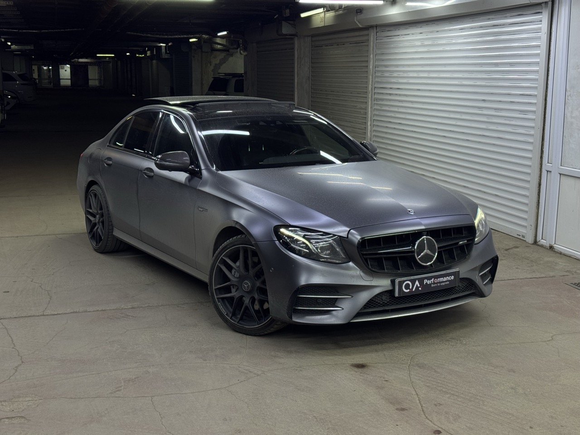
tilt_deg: -10.0
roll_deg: +0.3
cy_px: 218
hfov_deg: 39.7
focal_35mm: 48
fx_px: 804
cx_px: 290
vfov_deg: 30.3
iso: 64
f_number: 1.78
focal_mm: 6.76
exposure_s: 1/100
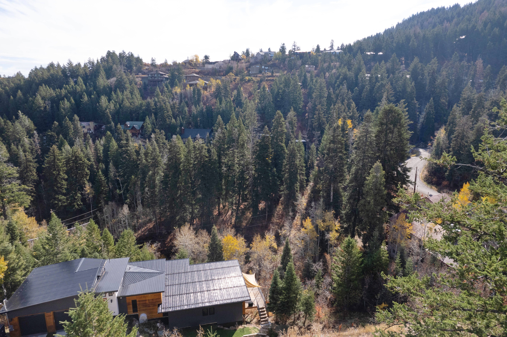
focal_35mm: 22
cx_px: 254
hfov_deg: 78.6
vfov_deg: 57.2
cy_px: 168
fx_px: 310
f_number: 2.8
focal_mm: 8.38
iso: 100
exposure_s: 1/320
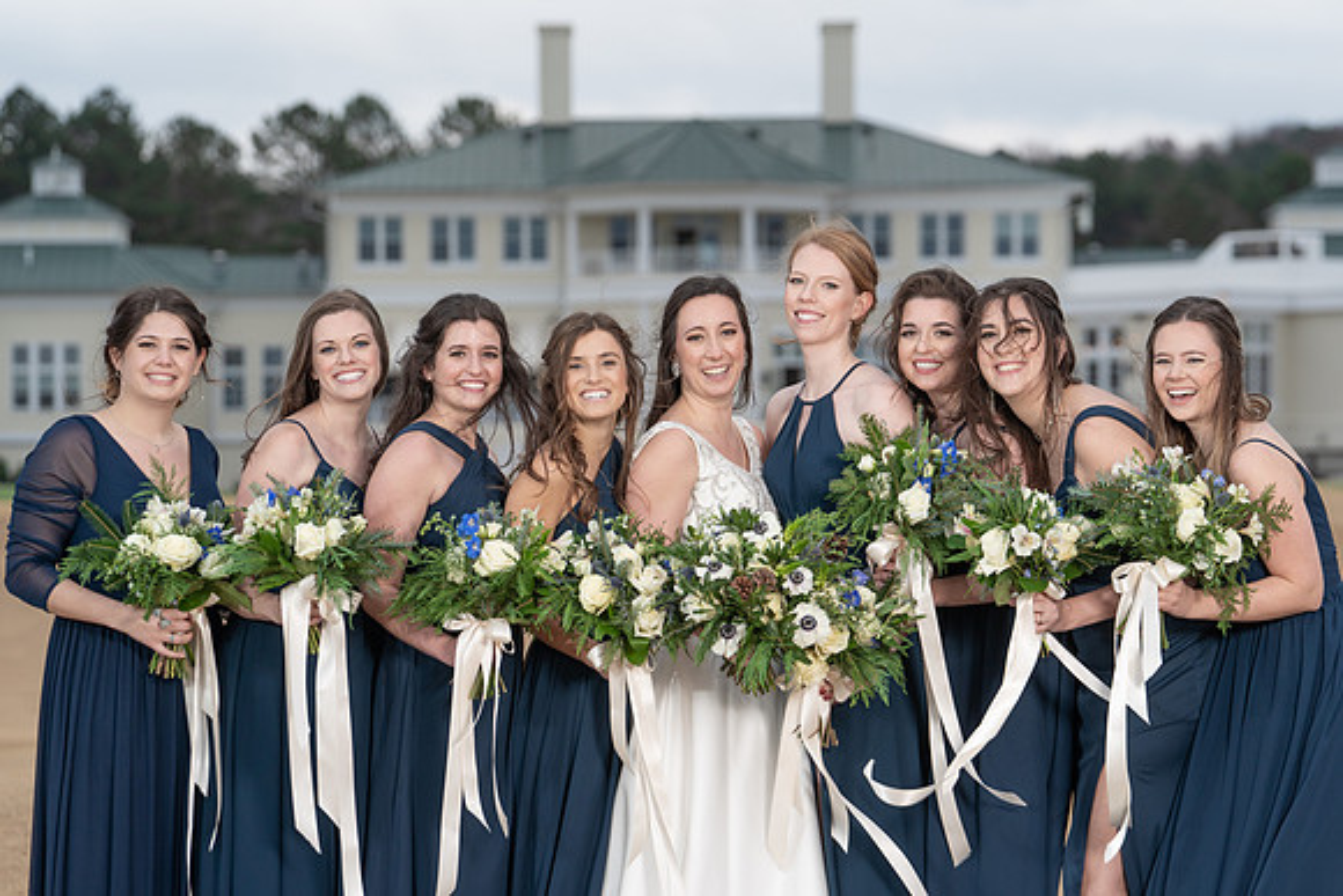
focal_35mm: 175
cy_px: 432
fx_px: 6530
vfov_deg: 7.9
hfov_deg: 11.7
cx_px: 665
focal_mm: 167
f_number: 5.6
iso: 200
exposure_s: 1/250
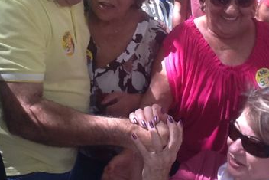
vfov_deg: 19.9
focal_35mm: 68
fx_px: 508
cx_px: 103
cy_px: 43
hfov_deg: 29.5
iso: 50
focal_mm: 2.03
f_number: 2.4
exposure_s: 1/60
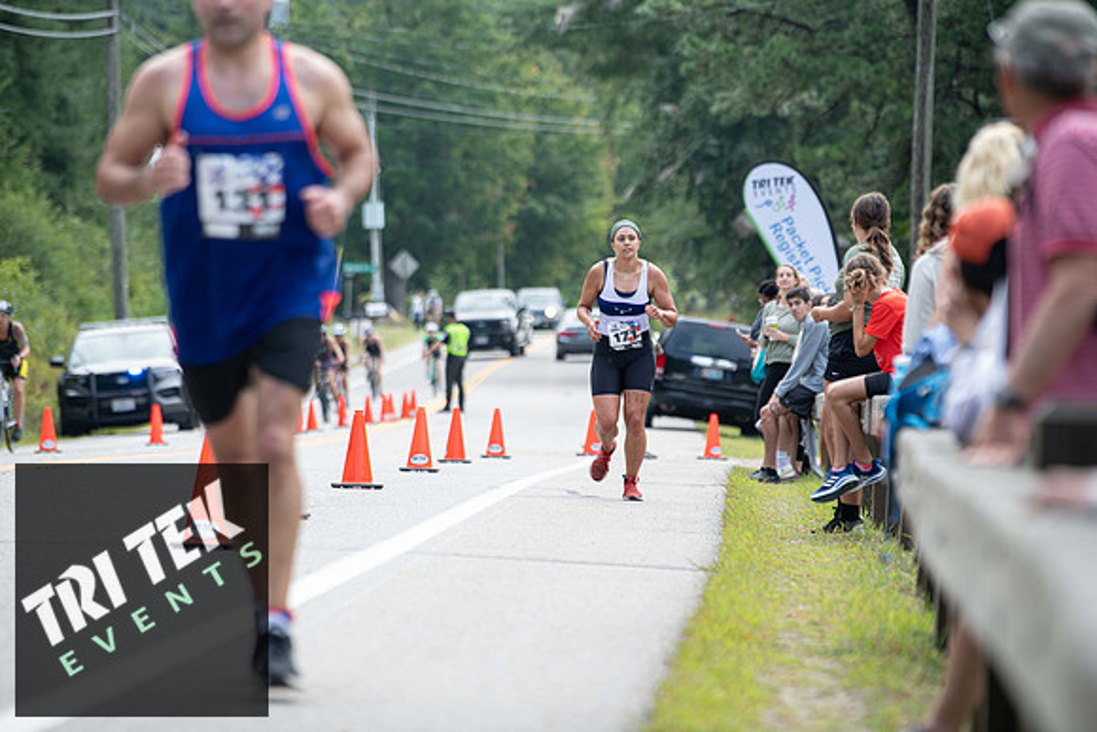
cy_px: 366
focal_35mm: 200
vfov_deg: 6.9
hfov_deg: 10.3
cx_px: 548
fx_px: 6096
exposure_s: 1/250
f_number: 4
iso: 200
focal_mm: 200
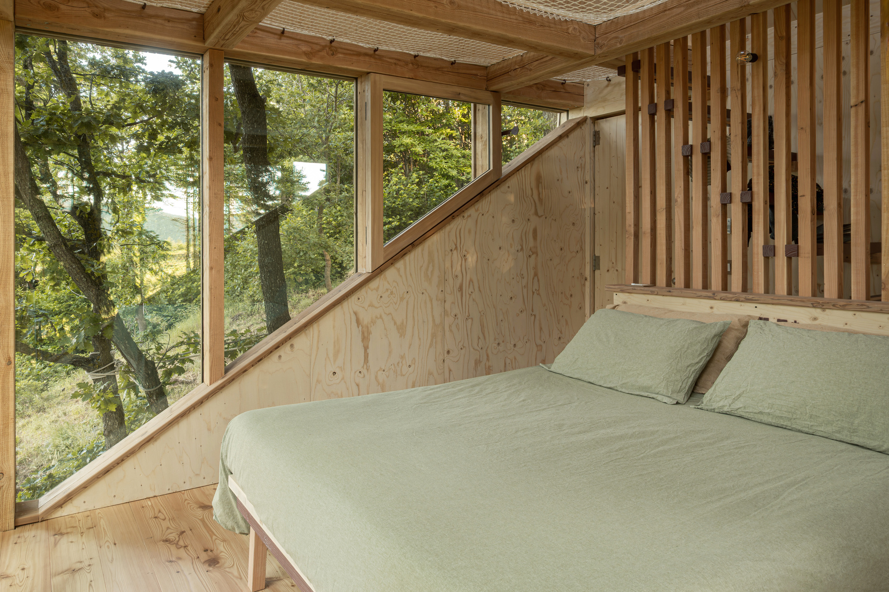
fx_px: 593
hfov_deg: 73.7
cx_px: 444
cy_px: 296
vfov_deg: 53.1
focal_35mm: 24
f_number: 14
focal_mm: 16
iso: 100
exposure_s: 1
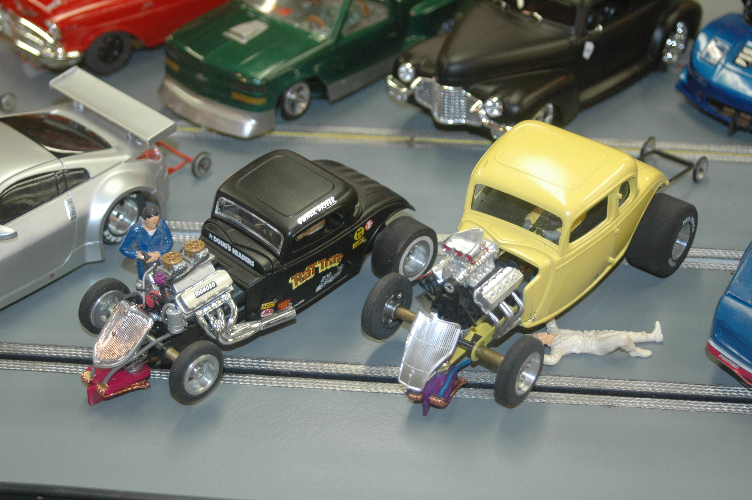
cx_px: 376
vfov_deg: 20.1
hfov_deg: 29.9
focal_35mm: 68
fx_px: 1409
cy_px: 250
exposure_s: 1/60
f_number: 4.8
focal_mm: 45
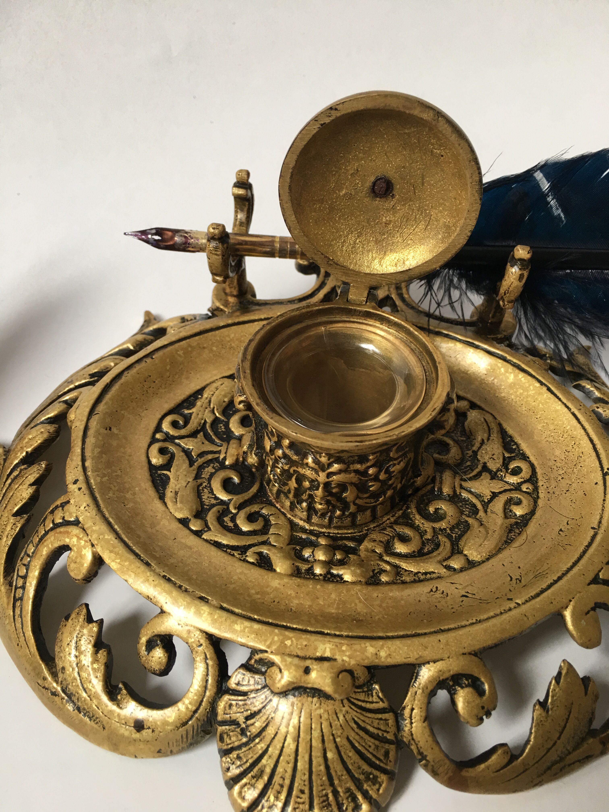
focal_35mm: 29
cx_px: 304
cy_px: 406
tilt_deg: -47.5
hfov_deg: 48.2
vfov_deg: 61.7
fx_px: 680
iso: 32
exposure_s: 1/33
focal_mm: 4.15
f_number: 2.2
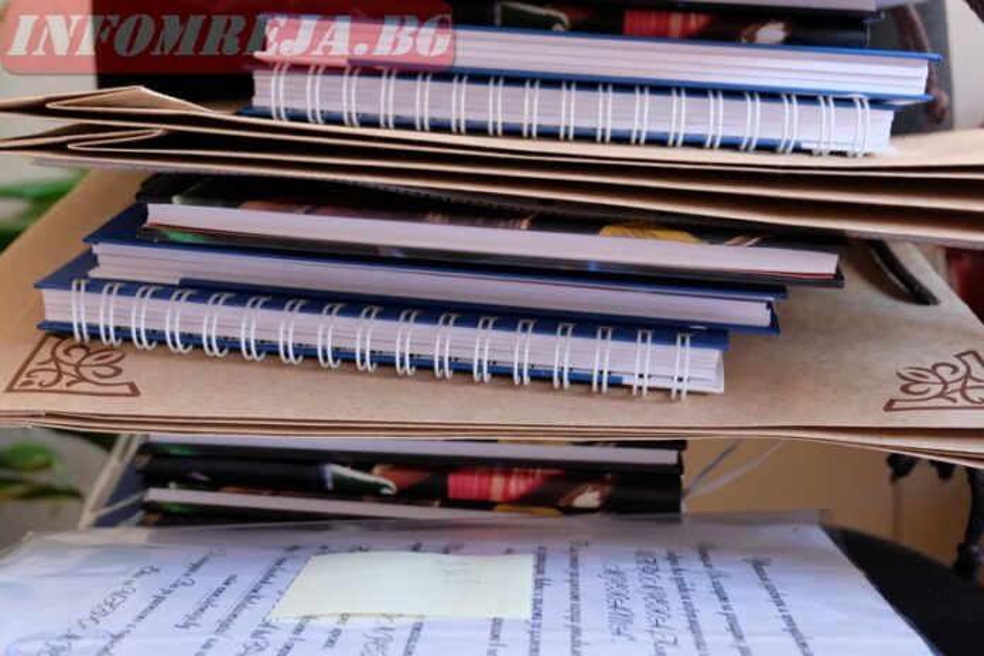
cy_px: 328
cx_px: 492
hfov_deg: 41.9
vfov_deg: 28.6
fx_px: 1285
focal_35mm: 47
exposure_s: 1/45
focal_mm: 31
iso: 3200
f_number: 4.7
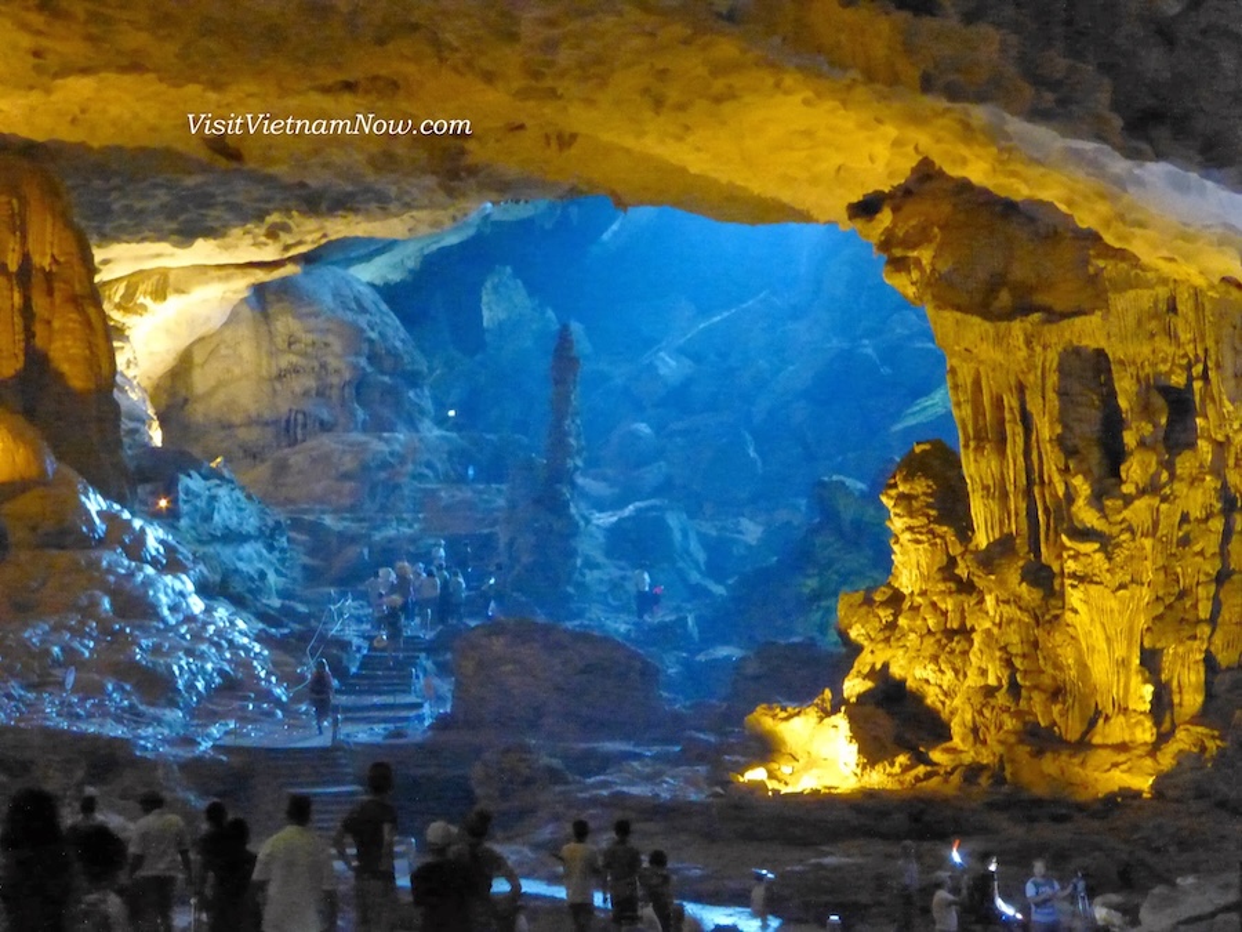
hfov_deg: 20.4
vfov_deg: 15.4
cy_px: 466
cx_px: 621
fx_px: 3444
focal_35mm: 96
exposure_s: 1/13
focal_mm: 17.1
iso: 3200
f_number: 5.3
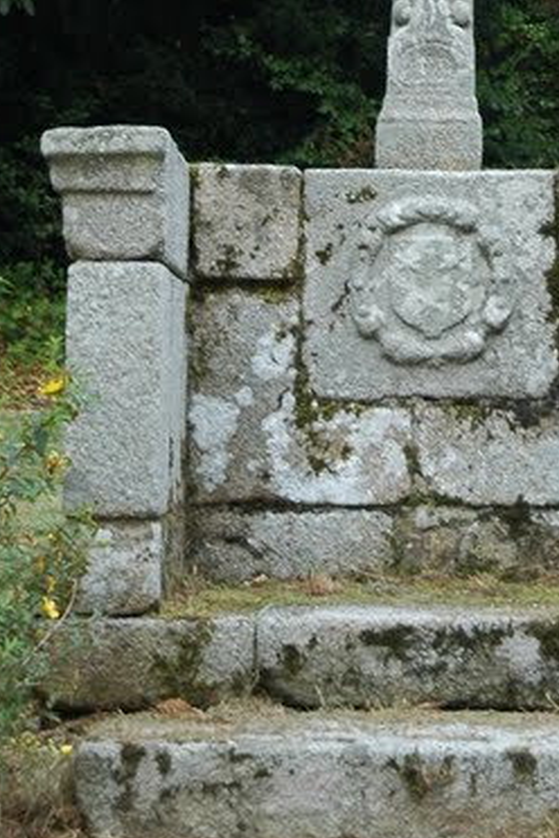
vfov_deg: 13.7
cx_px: 443
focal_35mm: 144
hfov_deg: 9.5
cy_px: -255
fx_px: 3362
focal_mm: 35
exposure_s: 1/60
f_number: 5
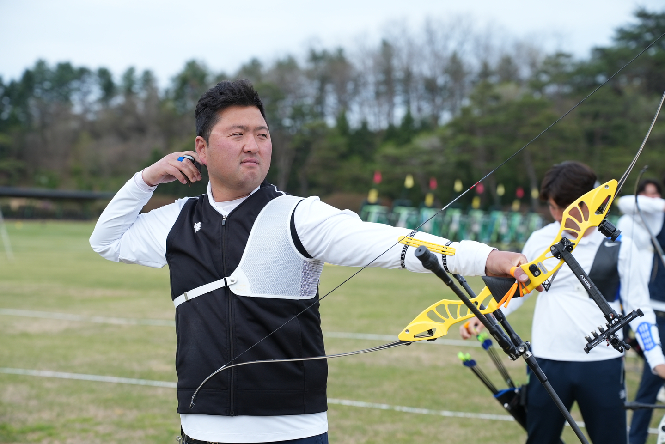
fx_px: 1294
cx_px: 332
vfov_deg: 19.5
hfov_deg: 28.8
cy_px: 222
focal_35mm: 70
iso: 400
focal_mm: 70
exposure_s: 1/2000
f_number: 3.2
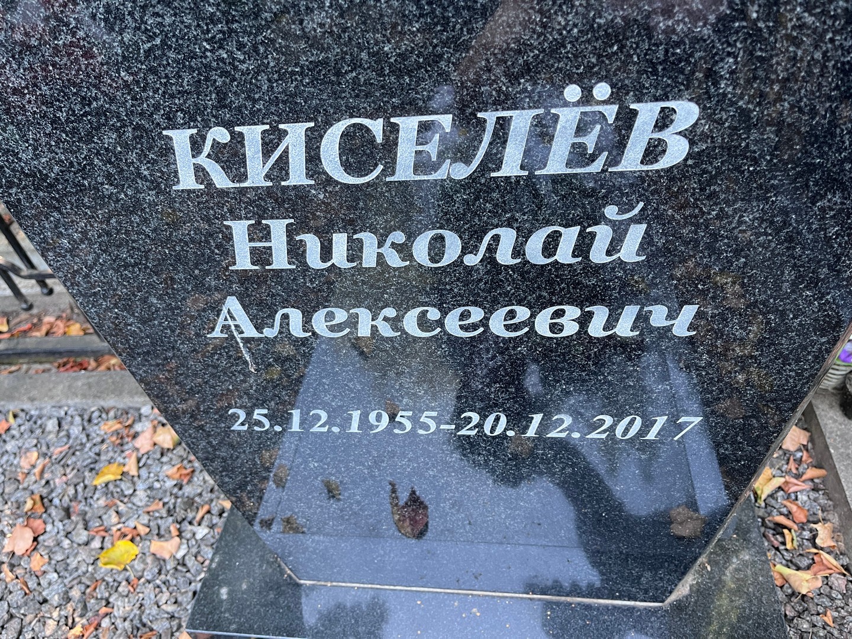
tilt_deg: -39.8
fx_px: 640
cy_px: 320
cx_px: 426
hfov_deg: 67.3
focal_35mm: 26
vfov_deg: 53.1
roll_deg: +11.0
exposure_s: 1/68
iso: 125
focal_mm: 5.1
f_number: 1.6
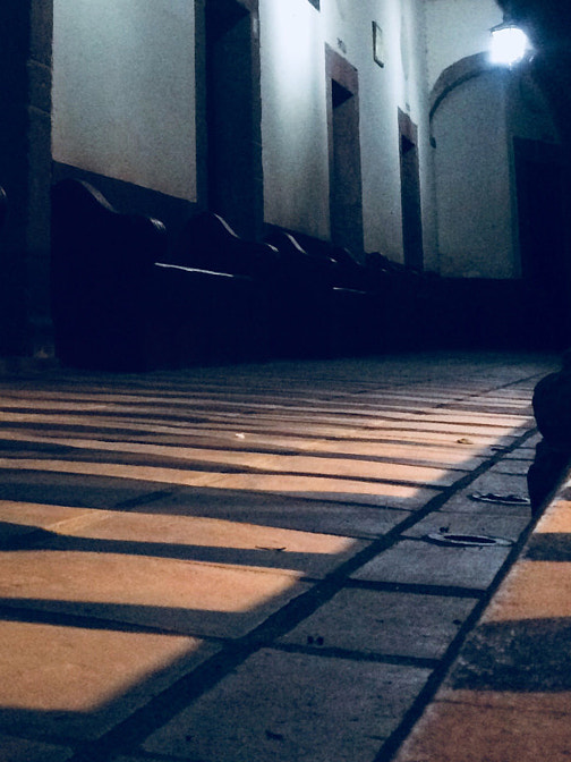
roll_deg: -0.8
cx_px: 27
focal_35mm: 69
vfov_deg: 26.6
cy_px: -9
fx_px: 1518
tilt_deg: +11.5
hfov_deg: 20.7
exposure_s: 1/15
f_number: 2.2
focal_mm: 4.15
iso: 400
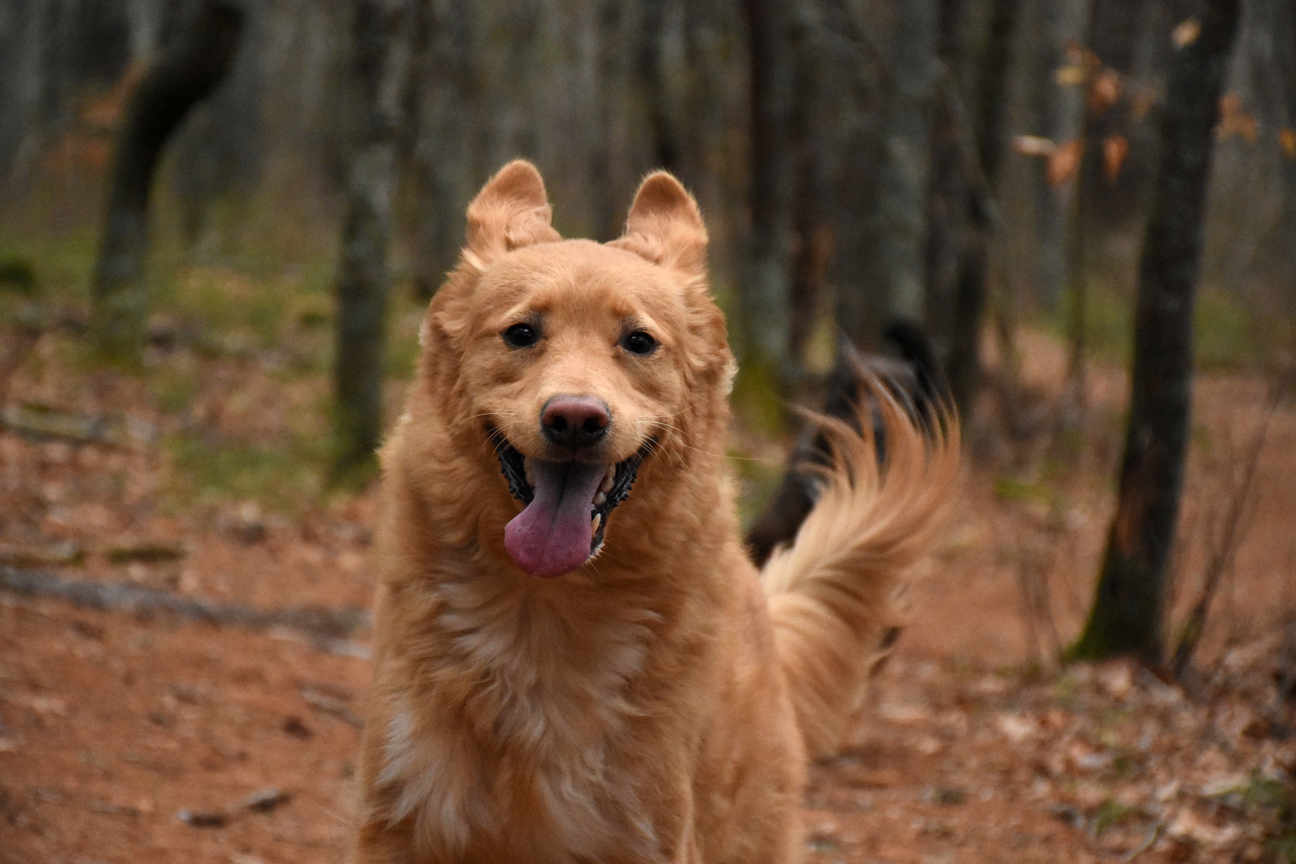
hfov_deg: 15.2
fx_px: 4860
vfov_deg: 10.2
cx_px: 648
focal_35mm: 135
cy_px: 432
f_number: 5.3
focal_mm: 90
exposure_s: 1/3200
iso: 5600
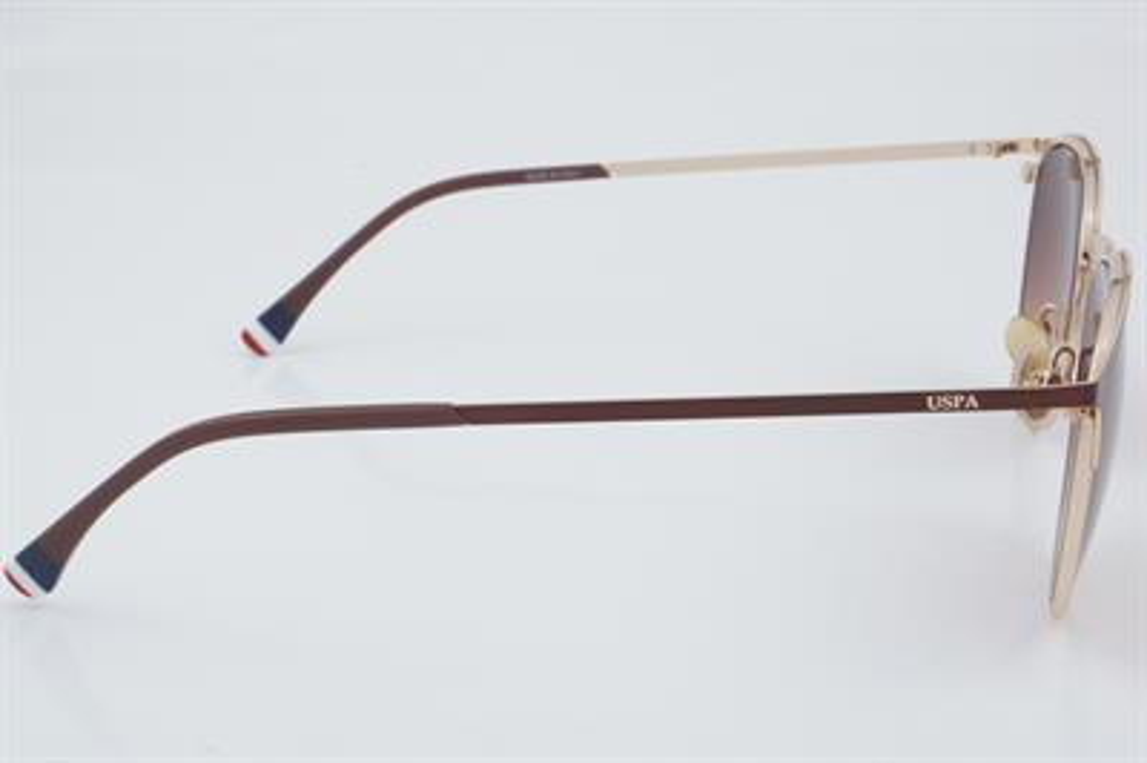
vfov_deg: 18.2
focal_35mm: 75
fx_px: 2388
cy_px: 382
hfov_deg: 27.0
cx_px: 574
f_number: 32
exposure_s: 1/3
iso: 100
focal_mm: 50
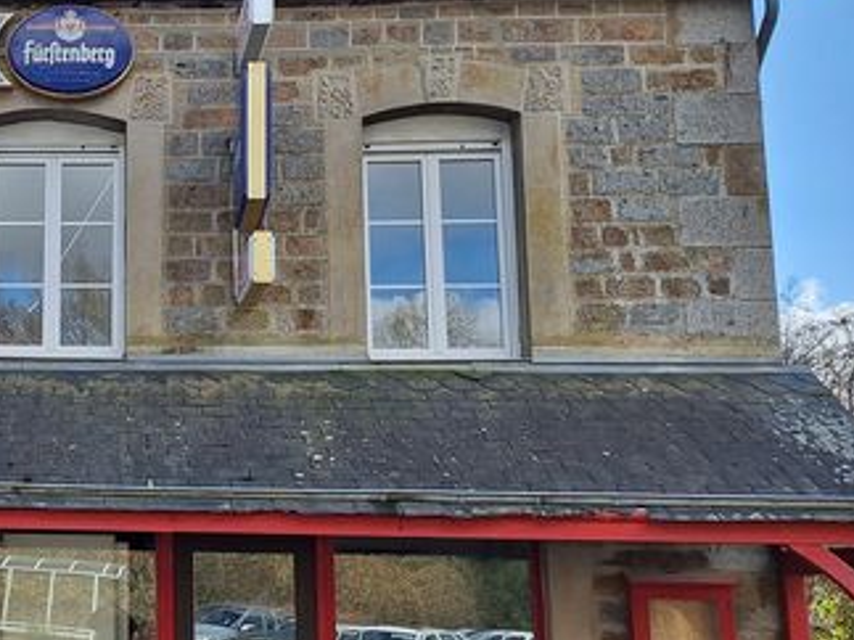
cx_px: -11
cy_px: 346
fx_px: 1406
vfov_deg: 25.6
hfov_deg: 31.2
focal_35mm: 57
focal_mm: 5.54
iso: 40
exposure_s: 1/1389
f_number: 1.8
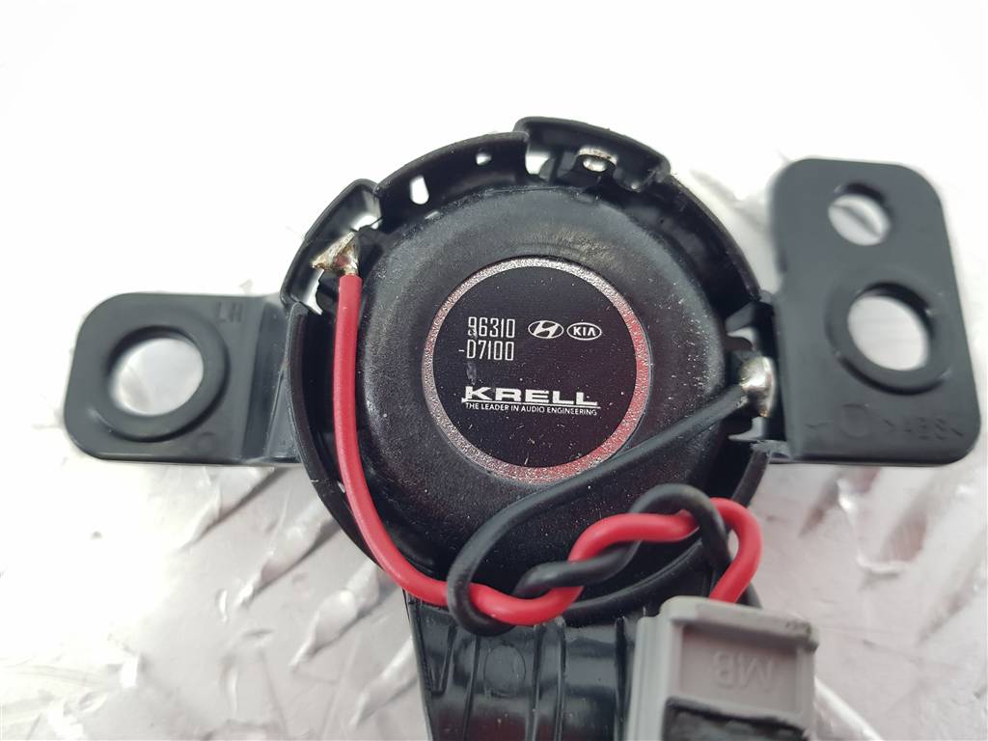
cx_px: 494
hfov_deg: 67.3
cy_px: 370
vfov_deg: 53.1
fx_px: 742
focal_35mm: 26
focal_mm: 4.2
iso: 200
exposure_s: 1/100
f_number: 1.7
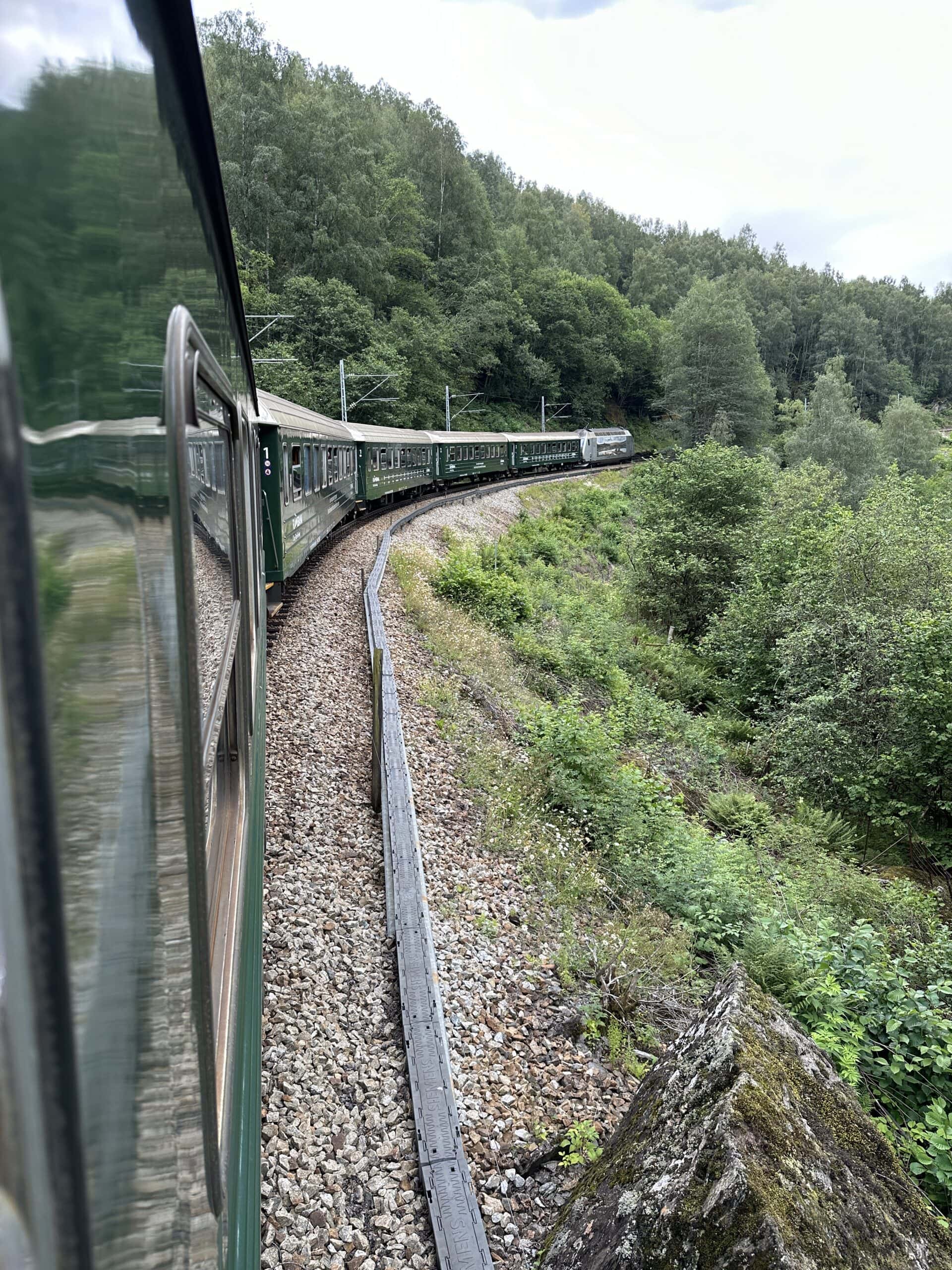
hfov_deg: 56.8
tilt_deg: -9.0
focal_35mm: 24
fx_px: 880
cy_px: 635
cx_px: 476
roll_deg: +2.5
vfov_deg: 71.6
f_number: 1.78
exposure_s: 1/496
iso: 80
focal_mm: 6.86
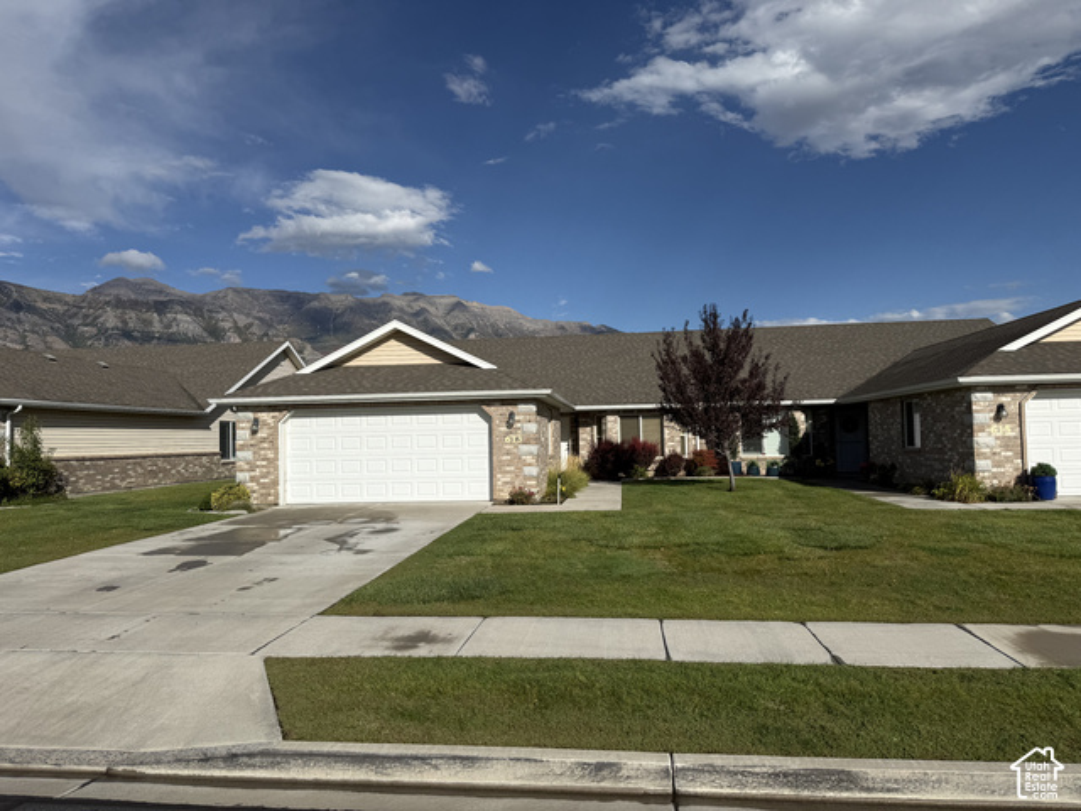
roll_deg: +1.6
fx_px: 749
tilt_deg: -0.9
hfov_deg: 71.6
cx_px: 540
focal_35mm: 24
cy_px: 406
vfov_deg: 56.8
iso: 80
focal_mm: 6.76
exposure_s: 1/8130
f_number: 1.78
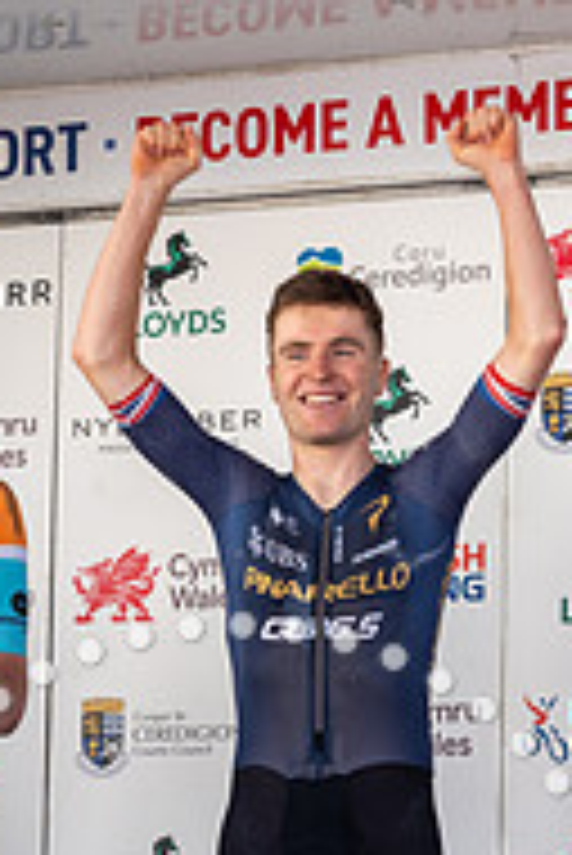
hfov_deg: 8.5
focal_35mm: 161
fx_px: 3830
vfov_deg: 12.7
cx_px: 320
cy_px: 652
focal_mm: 68
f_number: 5
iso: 125
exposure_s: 1/250
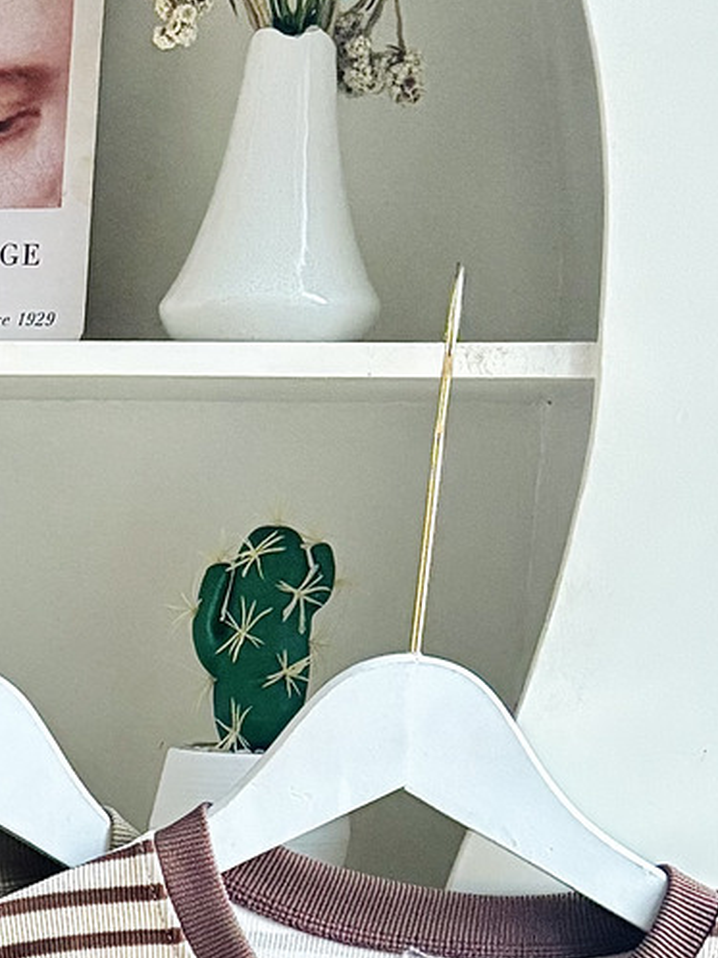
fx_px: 2796
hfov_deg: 13.6
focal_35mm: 101
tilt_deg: -15.7
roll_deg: -1.1
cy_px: 1344
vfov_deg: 17.8
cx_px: -408
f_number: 1.6
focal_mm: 5.96
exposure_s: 1/60
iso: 500
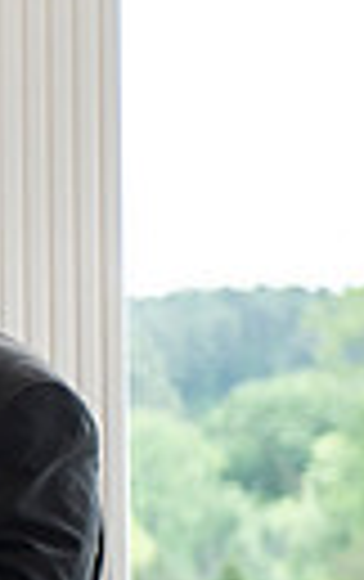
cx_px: -876
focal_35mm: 324
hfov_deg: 3.9
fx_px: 5126
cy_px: 272
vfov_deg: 6.5
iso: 200
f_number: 2.8
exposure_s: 1/160
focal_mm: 70
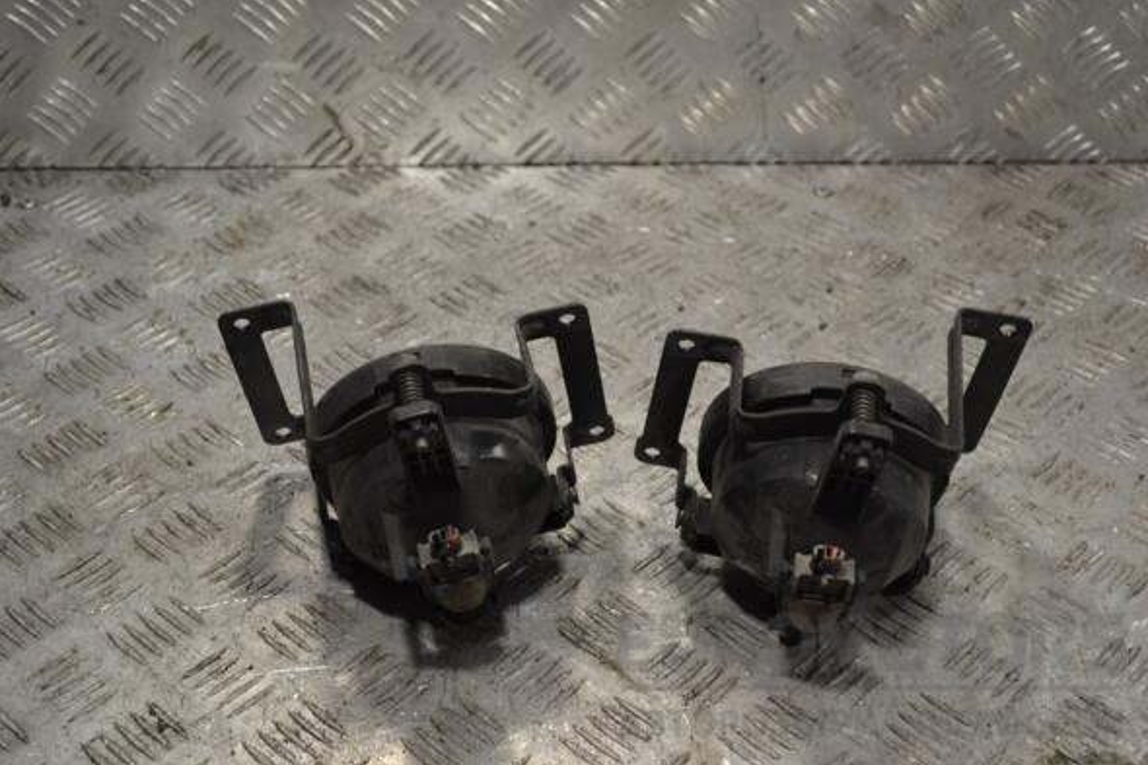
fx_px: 1849
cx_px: 580
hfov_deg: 34.5
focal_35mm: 58
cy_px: 383
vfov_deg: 23.4
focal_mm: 38
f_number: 5.3
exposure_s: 1/125
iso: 400
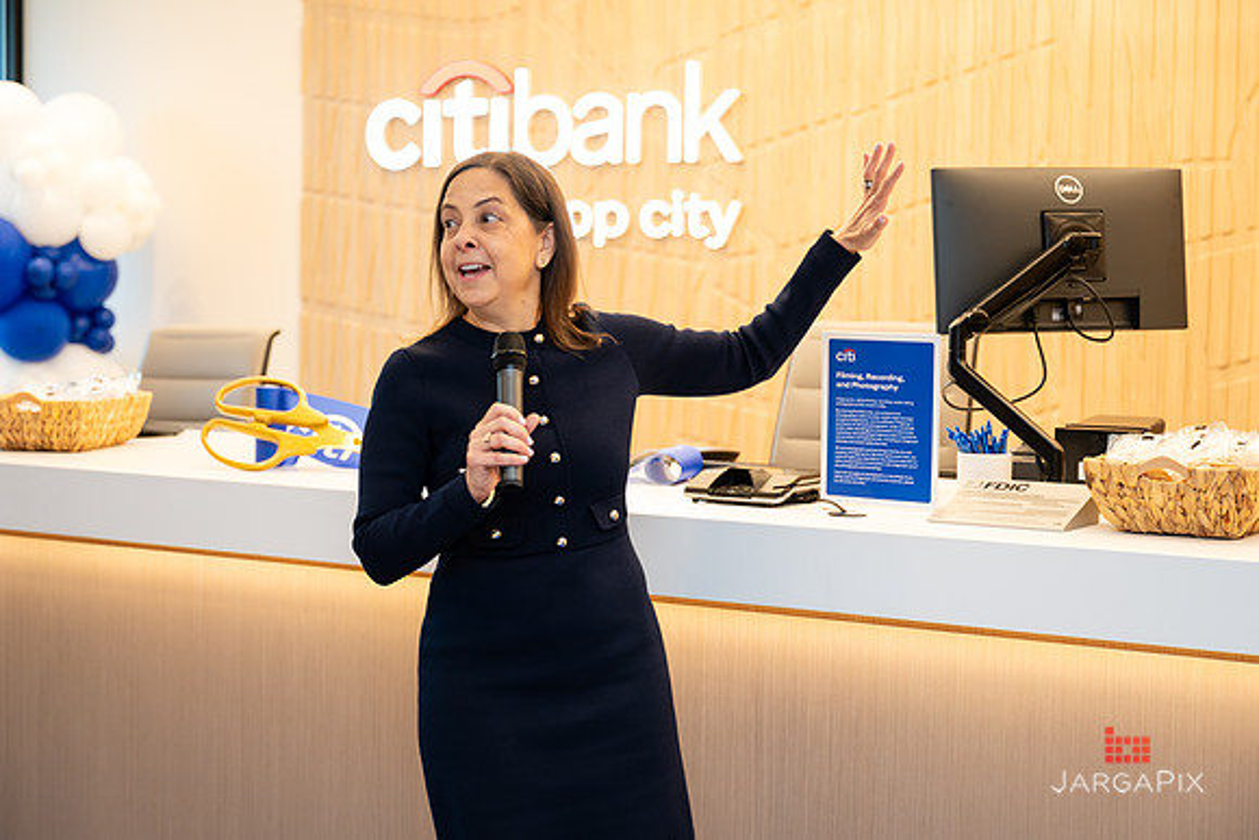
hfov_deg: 31.8
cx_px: 630
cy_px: 414
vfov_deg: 21.5
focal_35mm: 63
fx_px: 2207
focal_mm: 60
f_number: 3.2
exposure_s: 1/125
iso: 400
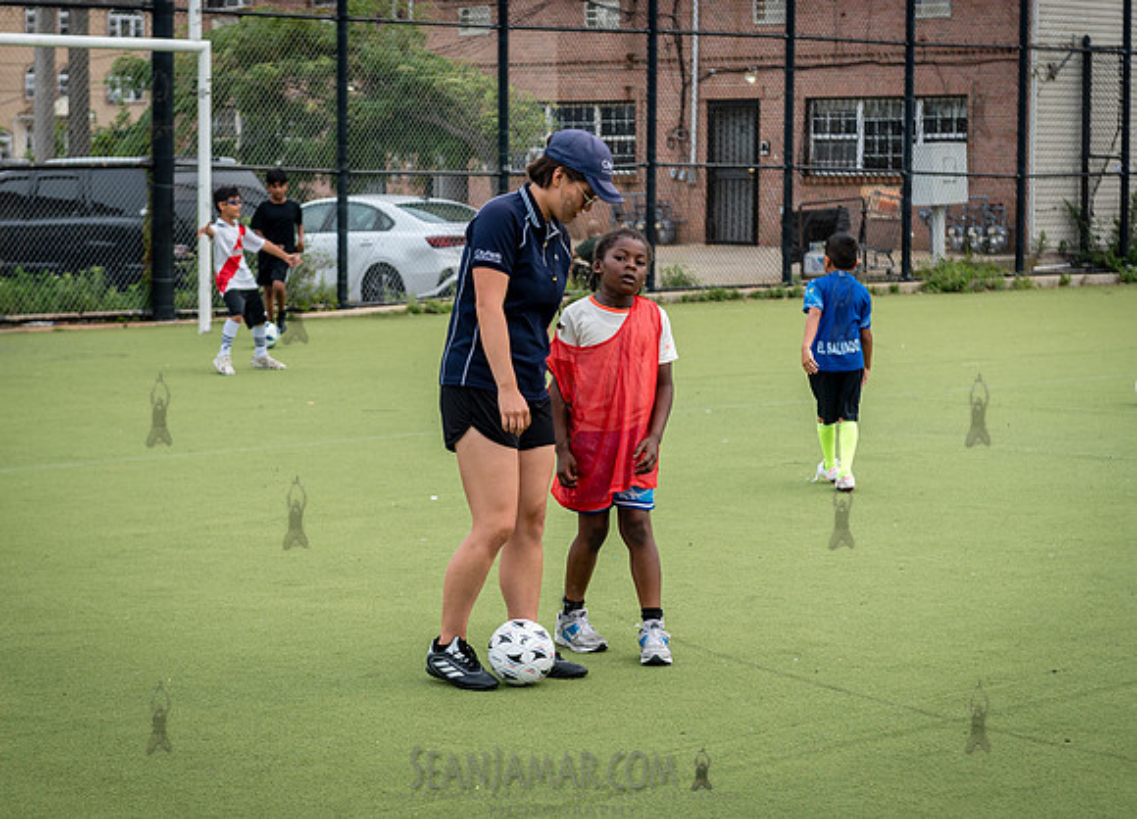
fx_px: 3177
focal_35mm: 98
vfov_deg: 14.7
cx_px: 491
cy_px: 403
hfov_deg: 20.3
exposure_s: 1/1000
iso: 250
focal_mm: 70
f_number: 4
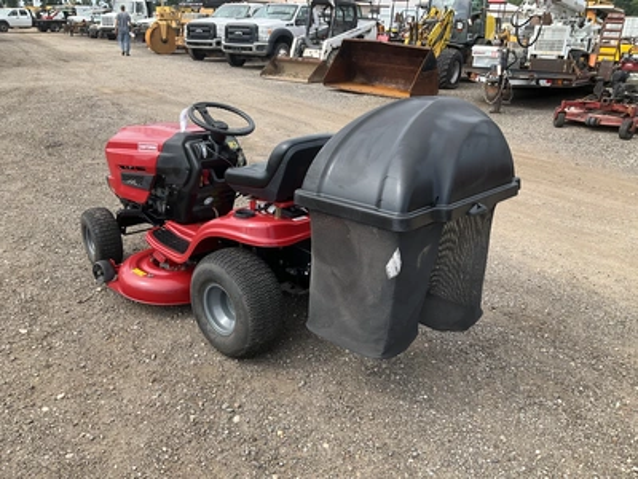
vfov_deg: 48.2
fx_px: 534
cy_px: 240
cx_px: 319
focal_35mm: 29
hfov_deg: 61.7
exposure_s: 1/749
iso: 25
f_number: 1.8
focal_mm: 3
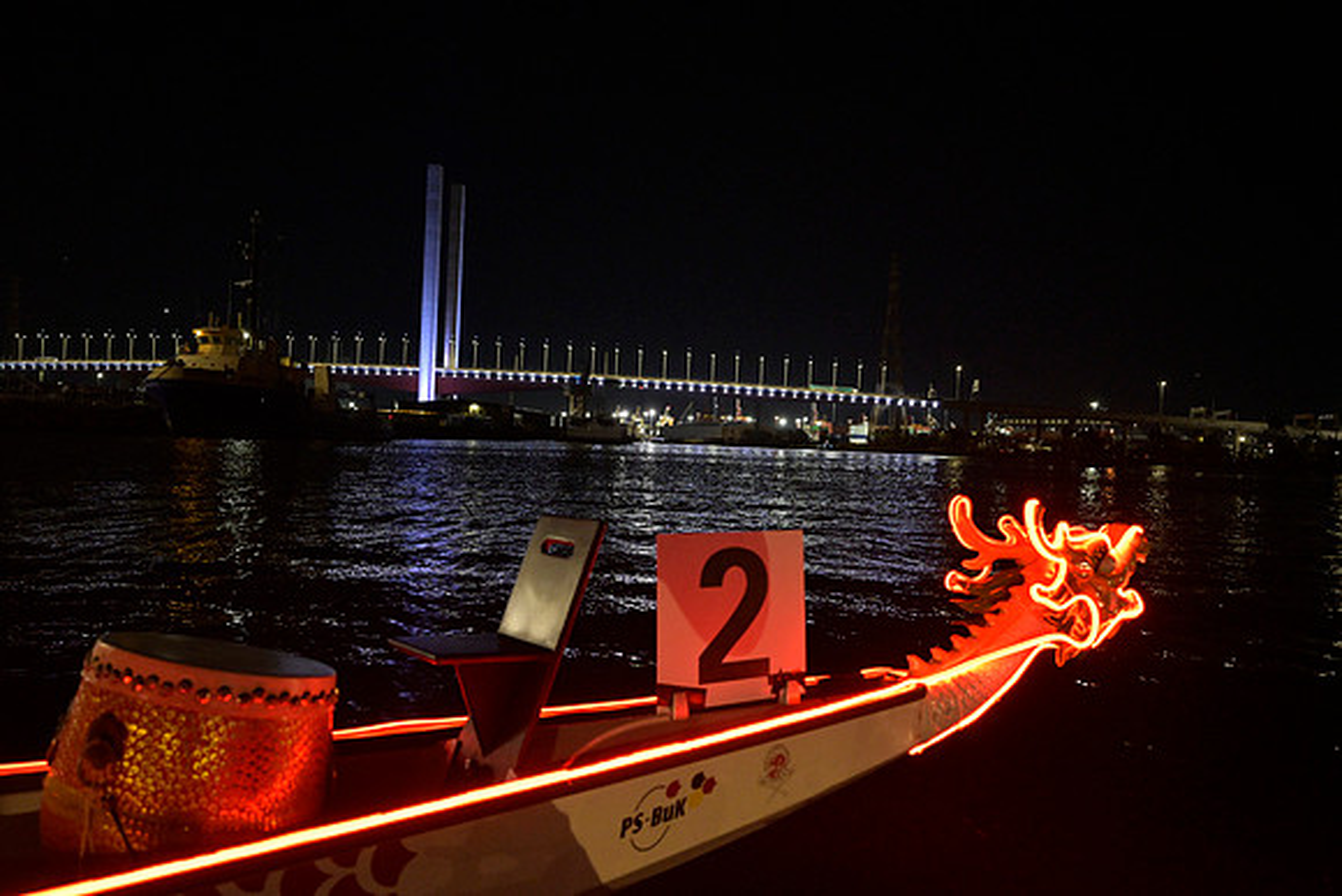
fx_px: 1119
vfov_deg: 43.6
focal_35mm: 30
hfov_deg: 61.9
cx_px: 671
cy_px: 448
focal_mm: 30
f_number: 4
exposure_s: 1/50
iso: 3200
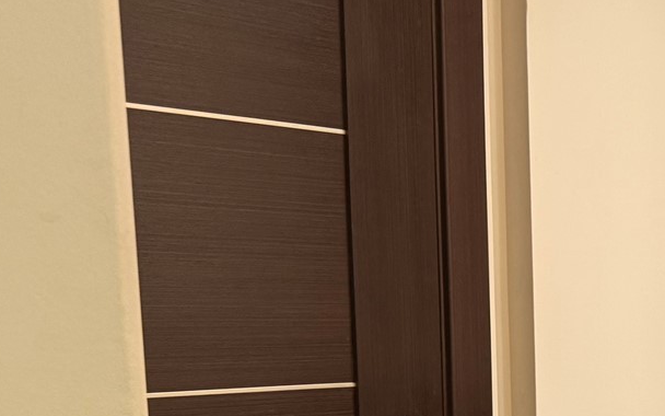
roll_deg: -1.5
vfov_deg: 18.3
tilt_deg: -10.3
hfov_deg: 27.4
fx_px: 1214
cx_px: 771
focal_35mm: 67
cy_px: 511
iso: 200
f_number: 1.78
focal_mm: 6.76
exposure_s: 1/60
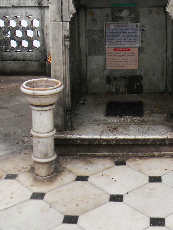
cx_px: 115
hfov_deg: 22.5
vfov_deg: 27.5
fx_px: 433
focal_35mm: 65
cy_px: -18
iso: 80
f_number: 3.5
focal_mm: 5
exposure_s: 1/395
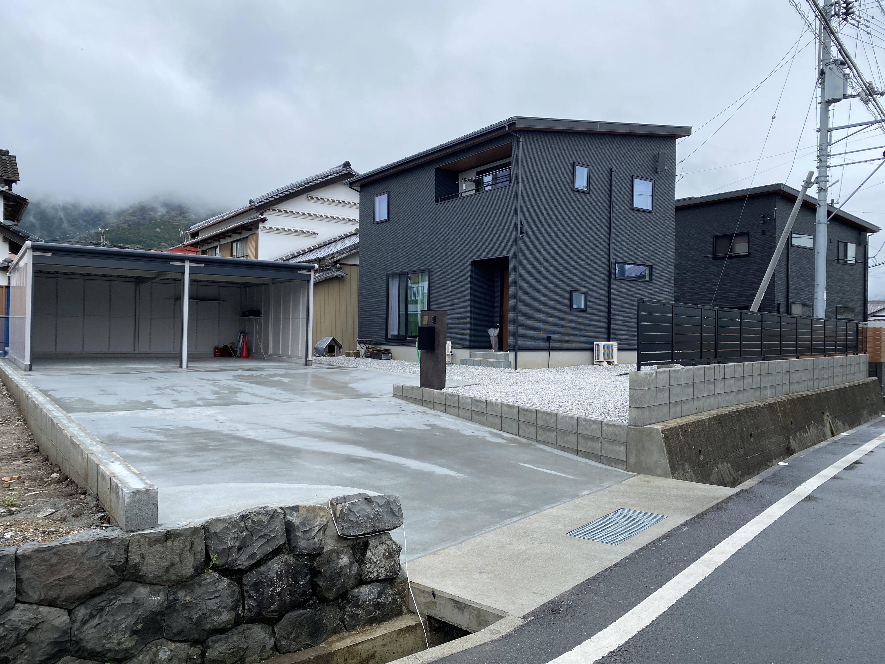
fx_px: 665
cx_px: 442
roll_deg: -1.3
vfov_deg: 53.1
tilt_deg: +1.0
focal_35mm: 26
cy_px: 332
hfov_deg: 67.3
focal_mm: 4.25
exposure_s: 1/942
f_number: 1.8
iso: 32
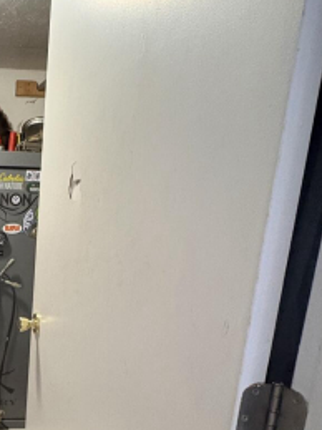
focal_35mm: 36
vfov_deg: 49.8
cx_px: -53
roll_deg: -0.8
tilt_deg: -12.3
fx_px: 447
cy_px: 308
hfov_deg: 33.2
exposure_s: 1/60
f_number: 2.2
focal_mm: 2.22
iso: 800
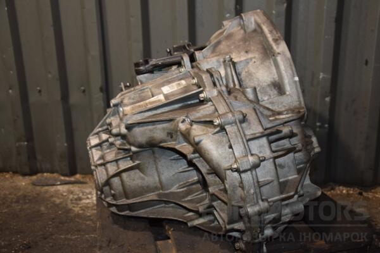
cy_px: 126
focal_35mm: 45
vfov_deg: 29.9
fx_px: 475
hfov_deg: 43.6
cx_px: 190
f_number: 5
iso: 800
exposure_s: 1/60
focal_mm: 30
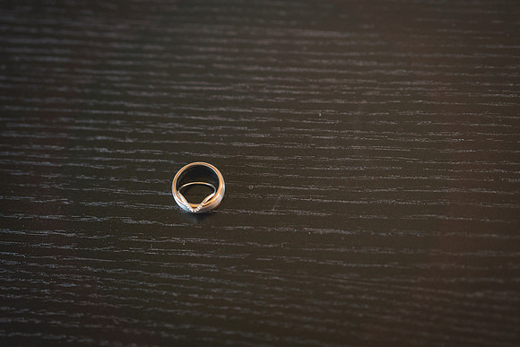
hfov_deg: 38.1
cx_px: 260
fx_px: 752
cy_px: 174
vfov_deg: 26.0
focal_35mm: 52
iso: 400
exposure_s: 1/160
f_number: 2
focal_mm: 50
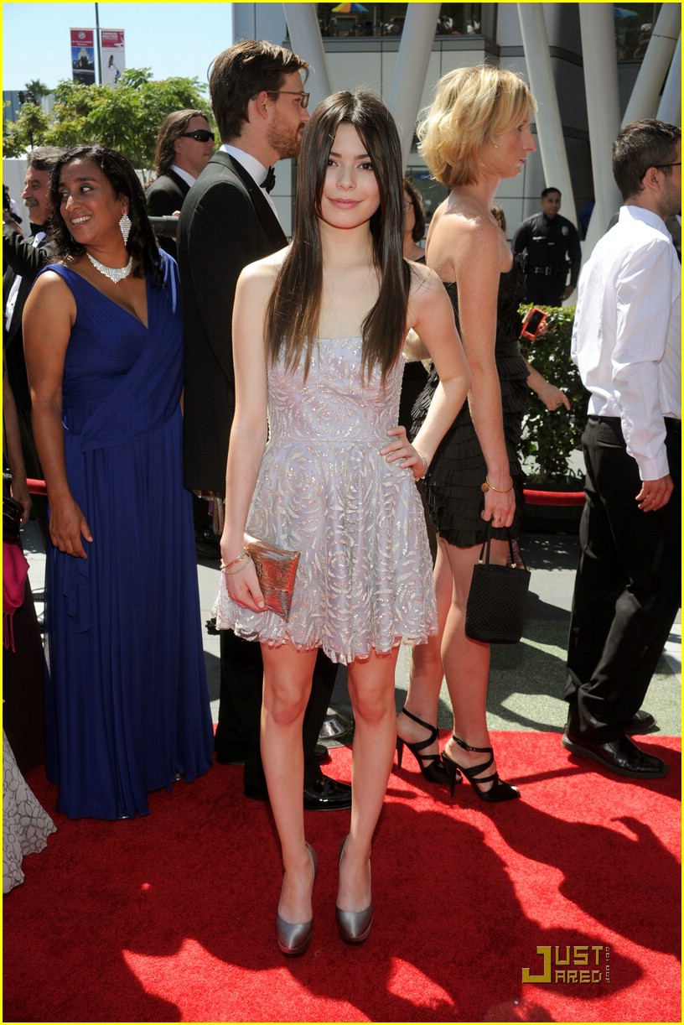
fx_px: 1196
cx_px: 342
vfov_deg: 46.4
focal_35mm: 42
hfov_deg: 31.9
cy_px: 512
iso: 250
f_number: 9
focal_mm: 42
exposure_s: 1/250
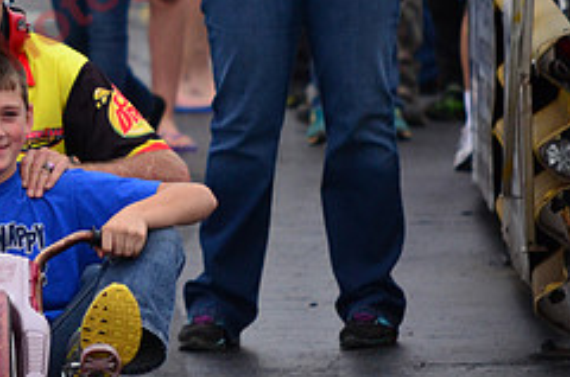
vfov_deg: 1.9
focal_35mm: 724
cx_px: 2
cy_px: 74
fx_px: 11440
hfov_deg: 2.9
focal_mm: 200
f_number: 6.3
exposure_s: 1/2500
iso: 1000
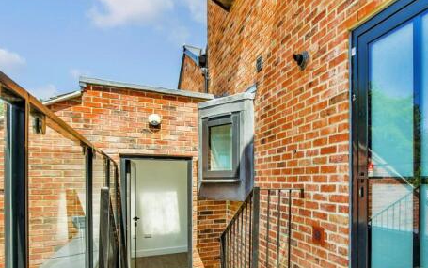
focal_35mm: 22
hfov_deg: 77.7
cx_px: 275
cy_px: 181
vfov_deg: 53.9
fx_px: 257
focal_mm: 10
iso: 160
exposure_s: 1/200
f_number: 8
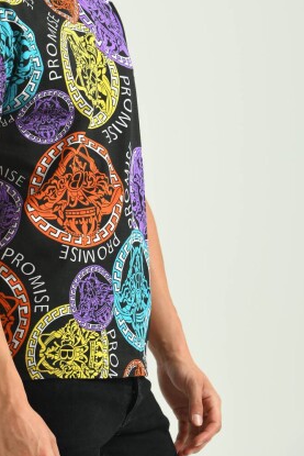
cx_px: 79
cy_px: 102
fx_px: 3088
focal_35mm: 244
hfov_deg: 5.6
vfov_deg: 8.4
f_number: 6.3
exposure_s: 1/160
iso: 100
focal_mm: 135
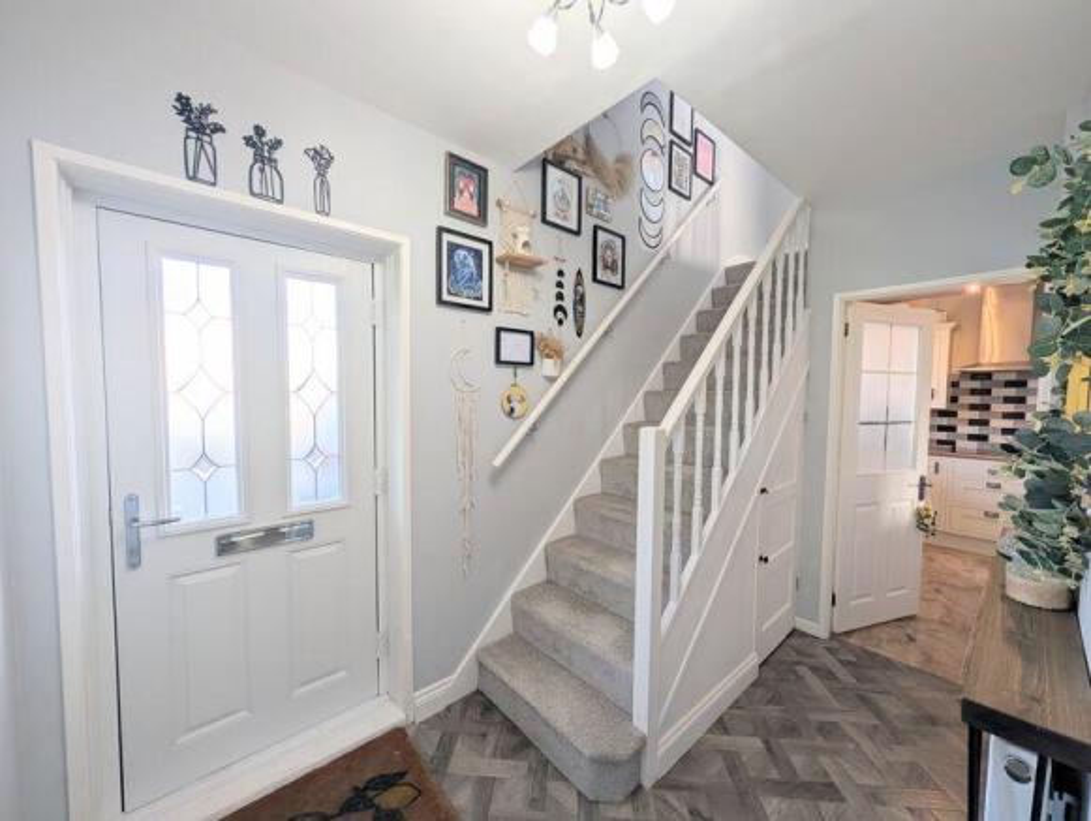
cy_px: 410
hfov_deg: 110.5
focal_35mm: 12
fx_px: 379
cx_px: 546
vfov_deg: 94.6
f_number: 1.7
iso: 44
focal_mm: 2.02
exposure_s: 1/136
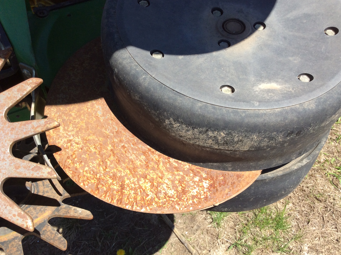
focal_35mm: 34
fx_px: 334
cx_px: 180
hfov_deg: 54.0
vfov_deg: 41.7
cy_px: 125
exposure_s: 1/841
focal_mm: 3.3
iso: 32
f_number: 2.4
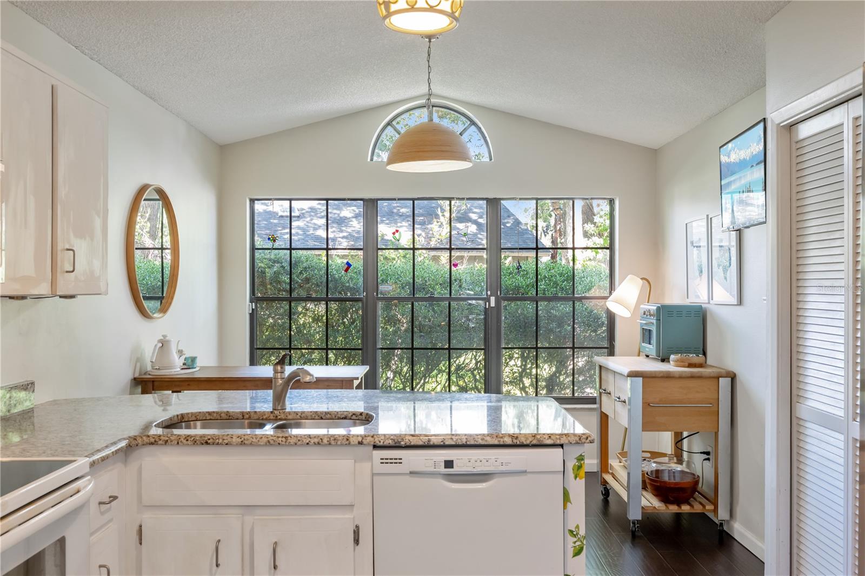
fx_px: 817
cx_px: 432
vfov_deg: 38.9
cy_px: 288
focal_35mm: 34
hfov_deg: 55.8
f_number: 9
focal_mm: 34
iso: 800
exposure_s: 1/13
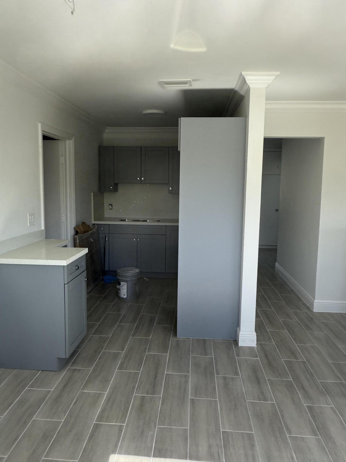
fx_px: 320
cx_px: 173
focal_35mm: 24
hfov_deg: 56.8
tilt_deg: -4.0
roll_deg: -1.0
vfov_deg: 71.6
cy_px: 231
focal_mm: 2.22
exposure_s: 1/99
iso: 50
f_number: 2.2
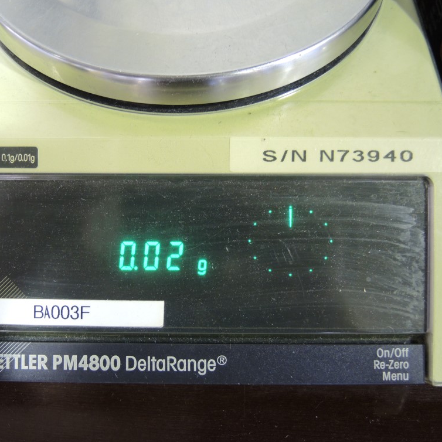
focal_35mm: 36
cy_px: 223
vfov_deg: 46.0
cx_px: 166
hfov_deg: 45.7
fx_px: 520
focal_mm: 6.5
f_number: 2
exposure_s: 1/15
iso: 400
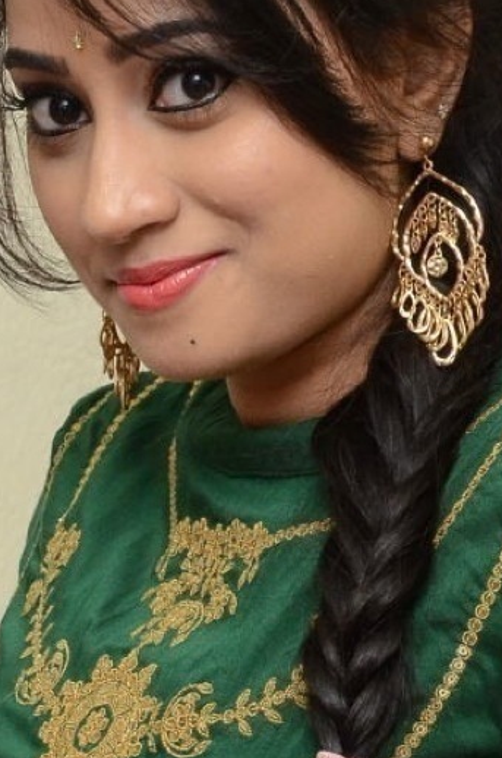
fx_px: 5295
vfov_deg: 8.1
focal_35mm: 252
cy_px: 849
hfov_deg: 5.4
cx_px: 97
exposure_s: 1/125
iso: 1600
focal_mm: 48
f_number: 7.1
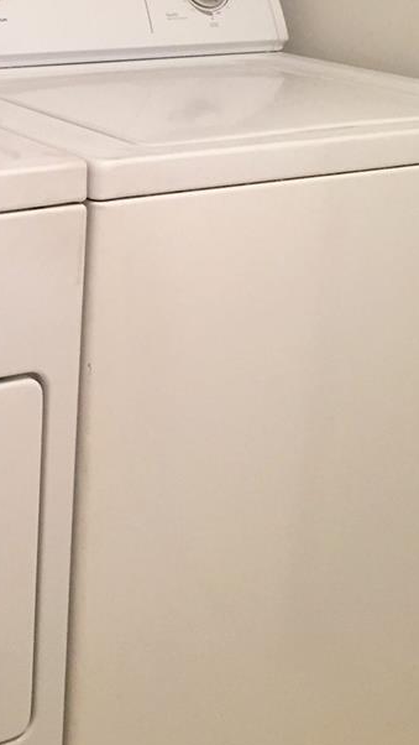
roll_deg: -1.6
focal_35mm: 63
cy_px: 127
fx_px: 1243
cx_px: -89
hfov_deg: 18.1
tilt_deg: -10.9
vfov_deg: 32.2
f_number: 2.2
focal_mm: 4.15
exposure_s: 1/30
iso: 125
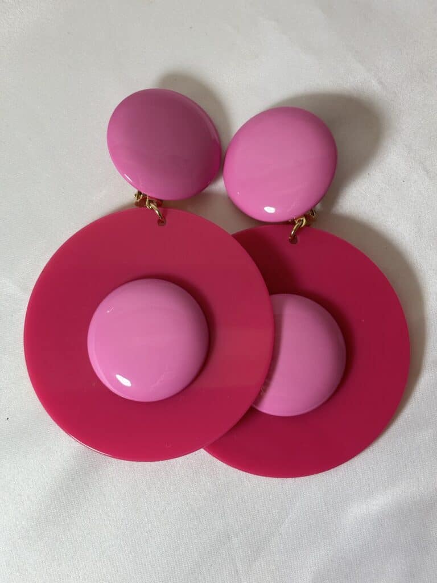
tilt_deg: -80.7
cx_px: 218
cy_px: 292
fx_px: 875
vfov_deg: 36.8
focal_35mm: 52
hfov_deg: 28.0
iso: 32
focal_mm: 5.96
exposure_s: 1/100
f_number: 1.6
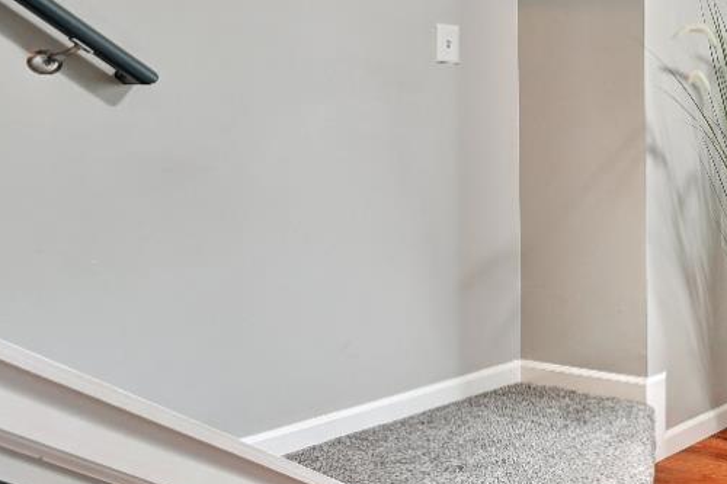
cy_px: 133
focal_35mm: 42
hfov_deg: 31.6
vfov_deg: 31.4
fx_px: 848
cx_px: 1008
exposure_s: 1/4
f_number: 8
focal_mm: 14
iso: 400
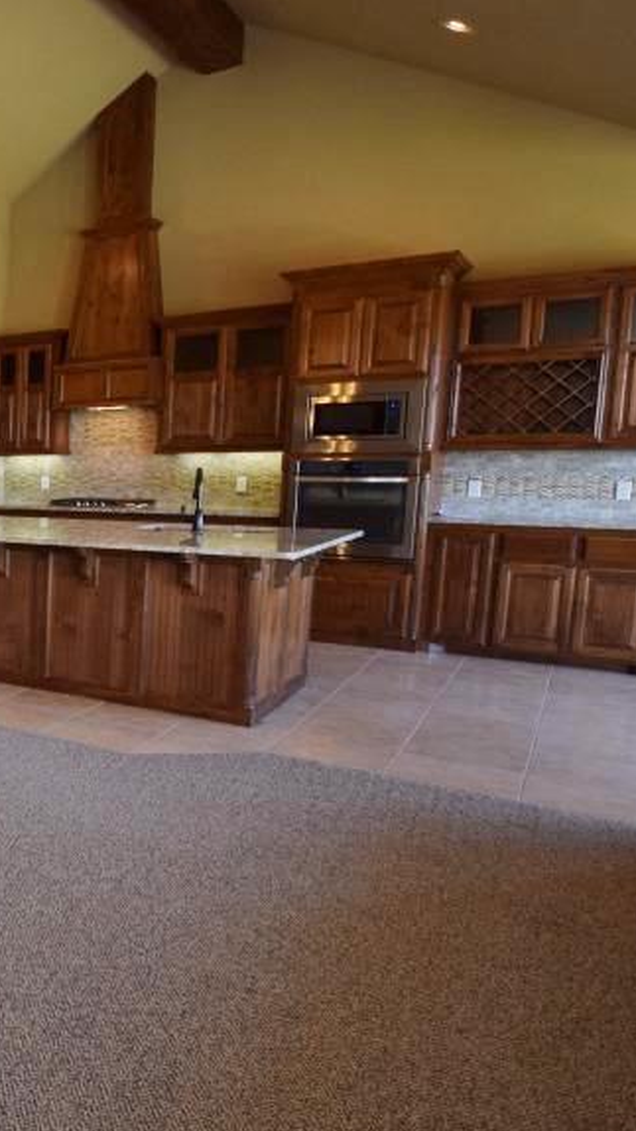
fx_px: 840
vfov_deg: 67.9
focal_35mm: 28
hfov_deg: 29.1
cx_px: -278
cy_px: 560
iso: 800
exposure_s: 1/125
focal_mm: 10
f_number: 5.6
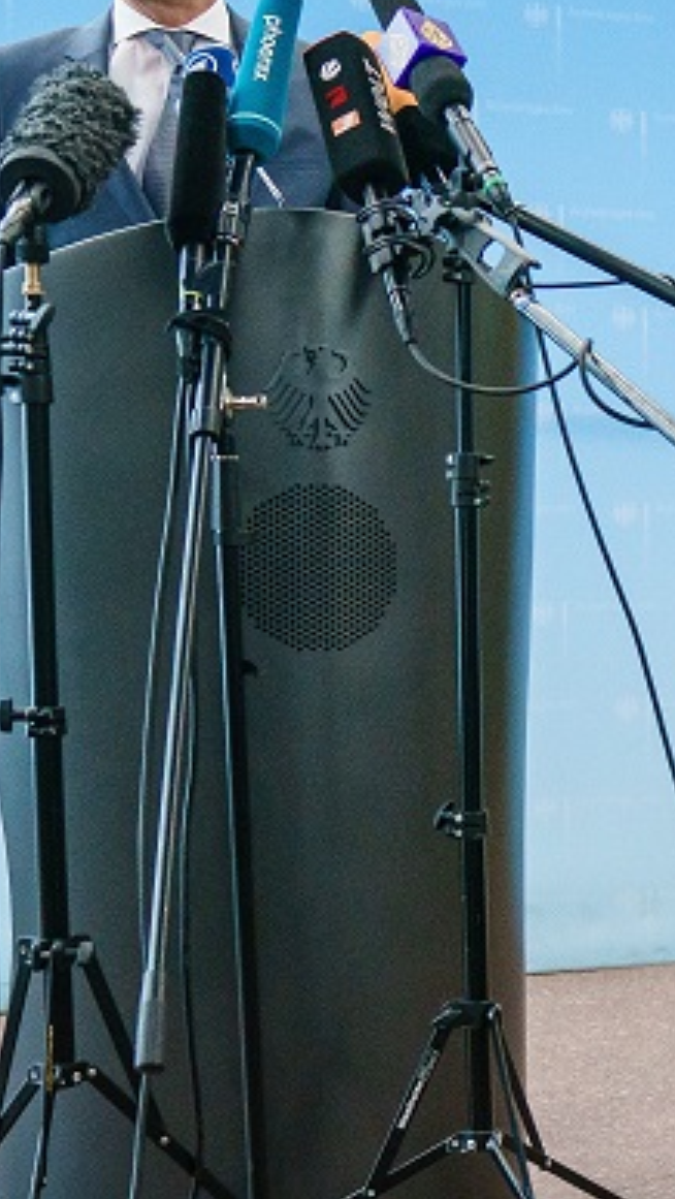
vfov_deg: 27.1
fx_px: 2479
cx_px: 1415
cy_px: 756
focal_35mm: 78
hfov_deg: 13.1
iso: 1600
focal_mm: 24
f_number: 2.8
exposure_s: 1/320
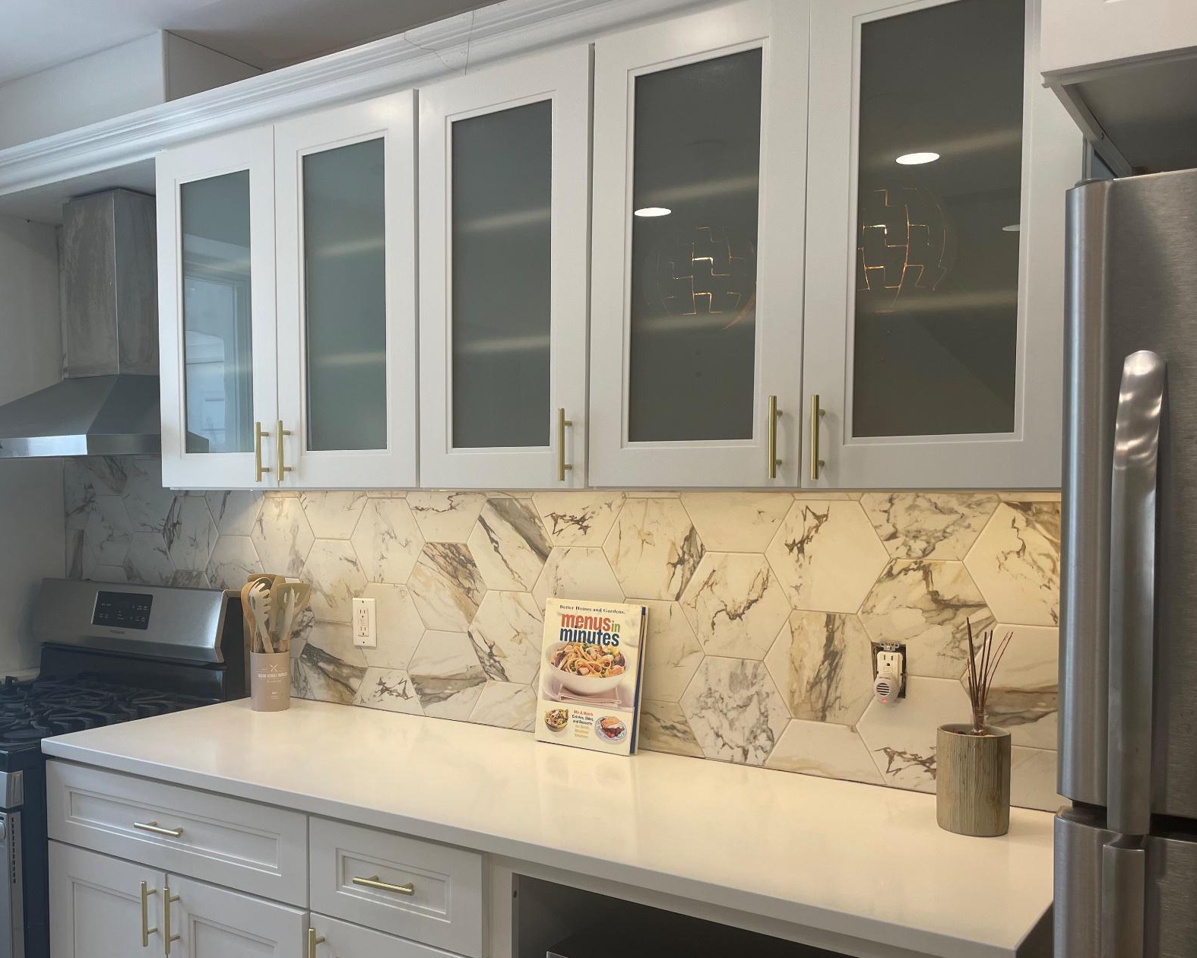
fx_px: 1169
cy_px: 560
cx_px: 467
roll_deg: +0.0
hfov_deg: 53.8
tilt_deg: -2.9
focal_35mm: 33
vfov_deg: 44.4
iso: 32
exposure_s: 1/120
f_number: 1.6
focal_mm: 4.2
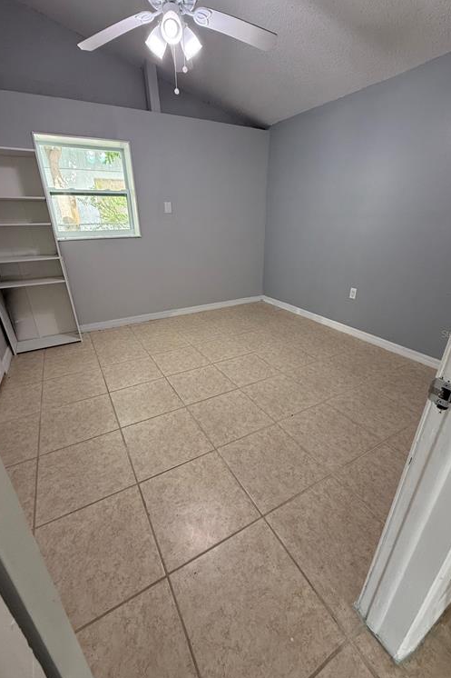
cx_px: 221
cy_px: 334
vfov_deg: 100.4
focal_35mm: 15
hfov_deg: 77.3
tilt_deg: -23.2
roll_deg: +0.0
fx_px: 282
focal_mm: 2.22
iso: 320
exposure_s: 1/120
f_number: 2.2
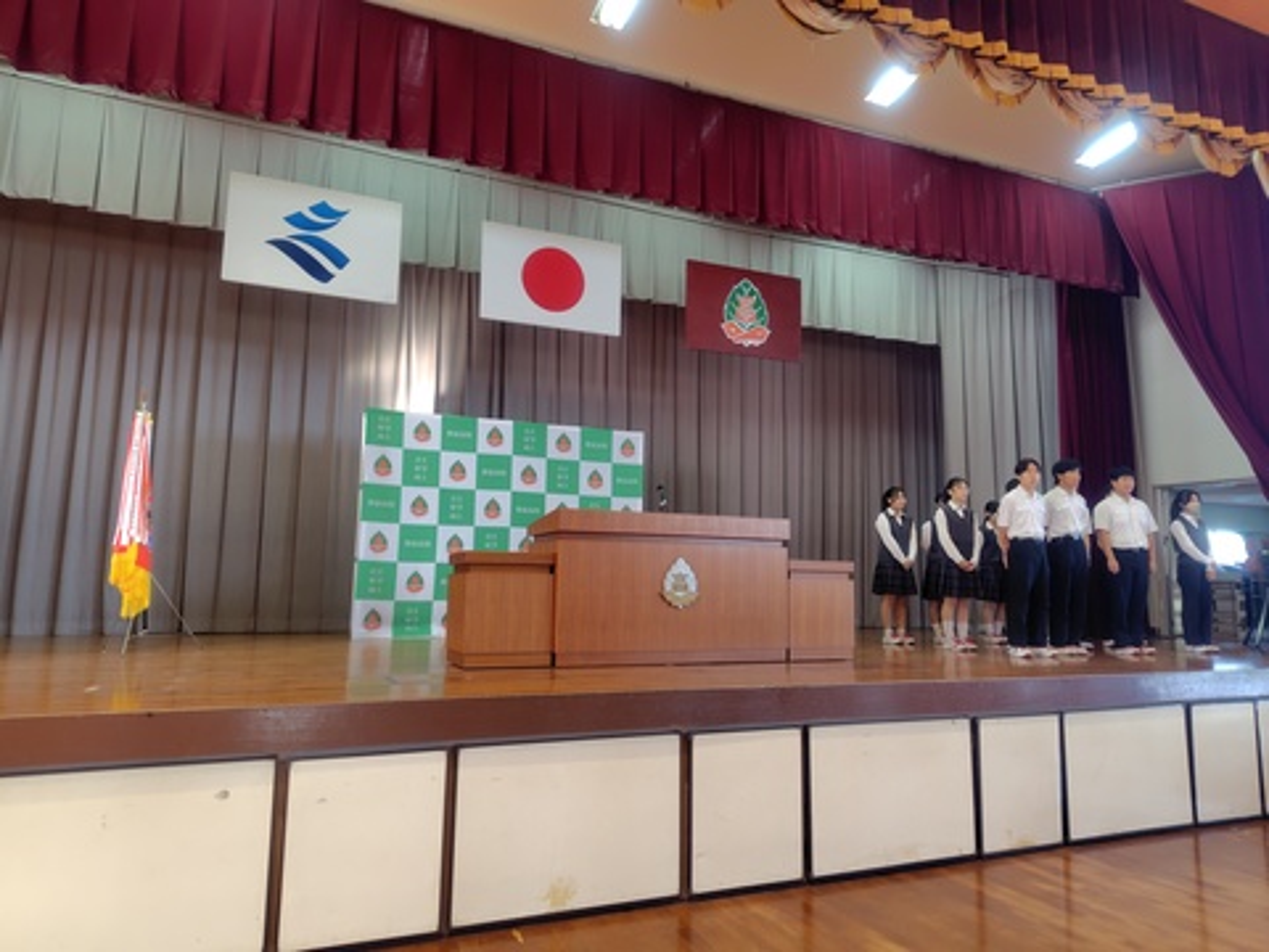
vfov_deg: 58.9
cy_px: 476
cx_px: 634
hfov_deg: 73.9
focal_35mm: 23
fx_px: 843
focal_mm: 5.6
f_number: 1.9
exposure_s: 1/60
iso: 289
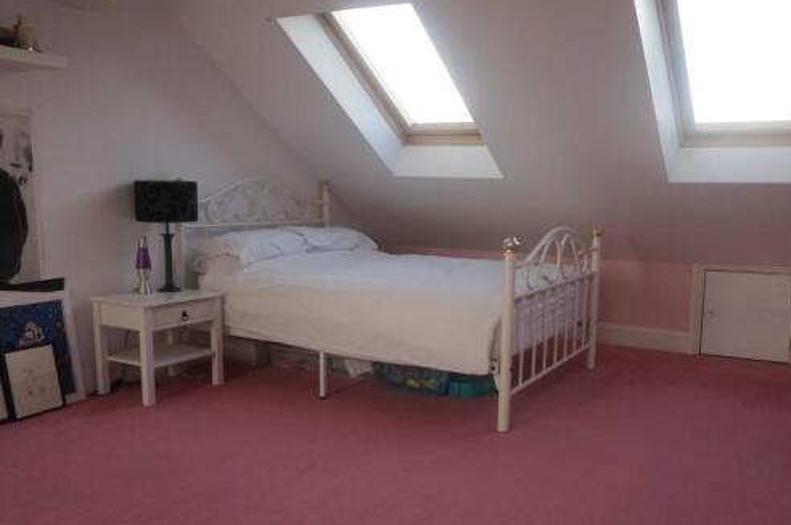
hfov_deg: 58.5
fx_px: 702
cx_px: 450
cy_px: 315
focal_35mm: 32
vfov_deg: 40.9
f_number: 9
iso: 200
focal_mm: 16
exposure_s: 1/60
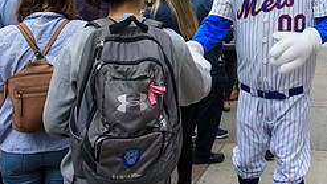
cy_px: -48
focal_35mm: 59
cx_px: 254
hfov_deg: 34.5
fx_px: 512
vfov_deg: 19.0
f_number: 4
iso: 200
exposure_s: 1/250
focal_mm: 24
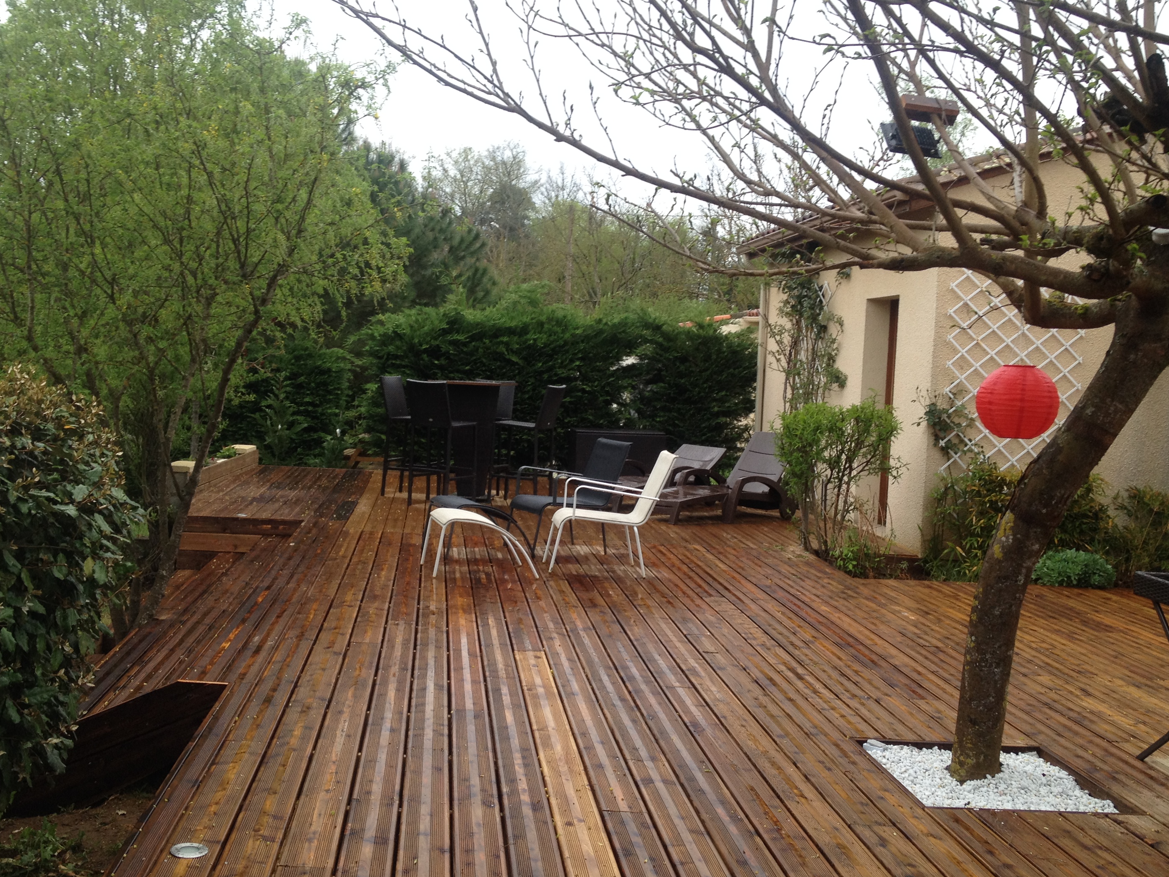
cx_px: 527
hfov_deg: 45.7
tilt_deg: -4.3
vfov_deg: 35.1
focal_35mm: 41
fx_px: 1385
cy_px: 438
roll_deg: -1.4
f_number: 2.4
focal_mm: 4.28
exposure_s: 1/219
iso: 50
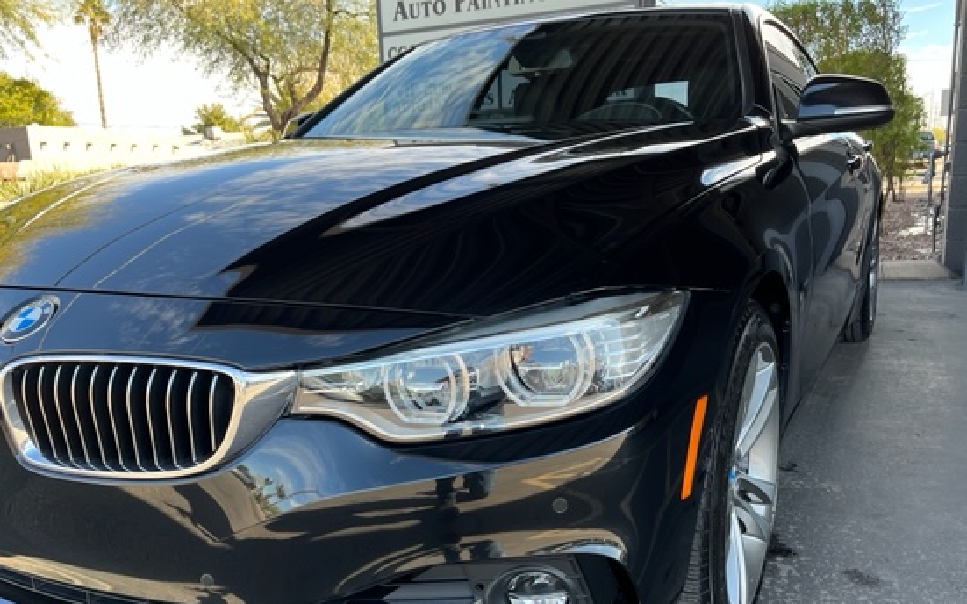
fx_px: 843
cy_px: 378
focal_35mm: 32
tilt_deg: -14.4
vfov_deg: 39.1
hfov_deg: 59.7
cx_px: 493
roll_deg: +1.6
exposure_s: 1/331
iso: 50
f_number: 1.6
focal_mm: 5.1
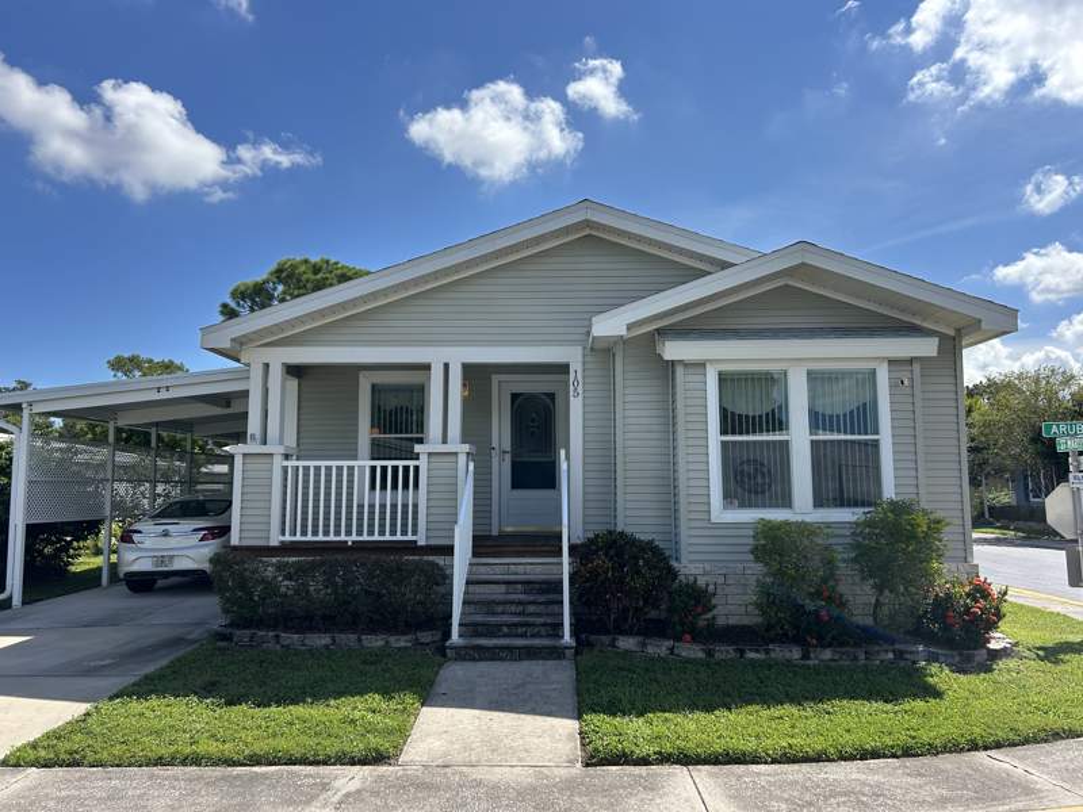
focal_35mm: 26
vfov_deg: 53.1
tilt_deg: +4.7
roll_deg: +1.2
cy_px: 406
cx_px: 542
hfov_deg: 67.3
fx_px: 813
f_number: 1.5
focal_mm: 5.7
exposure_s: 1/4115
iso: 50
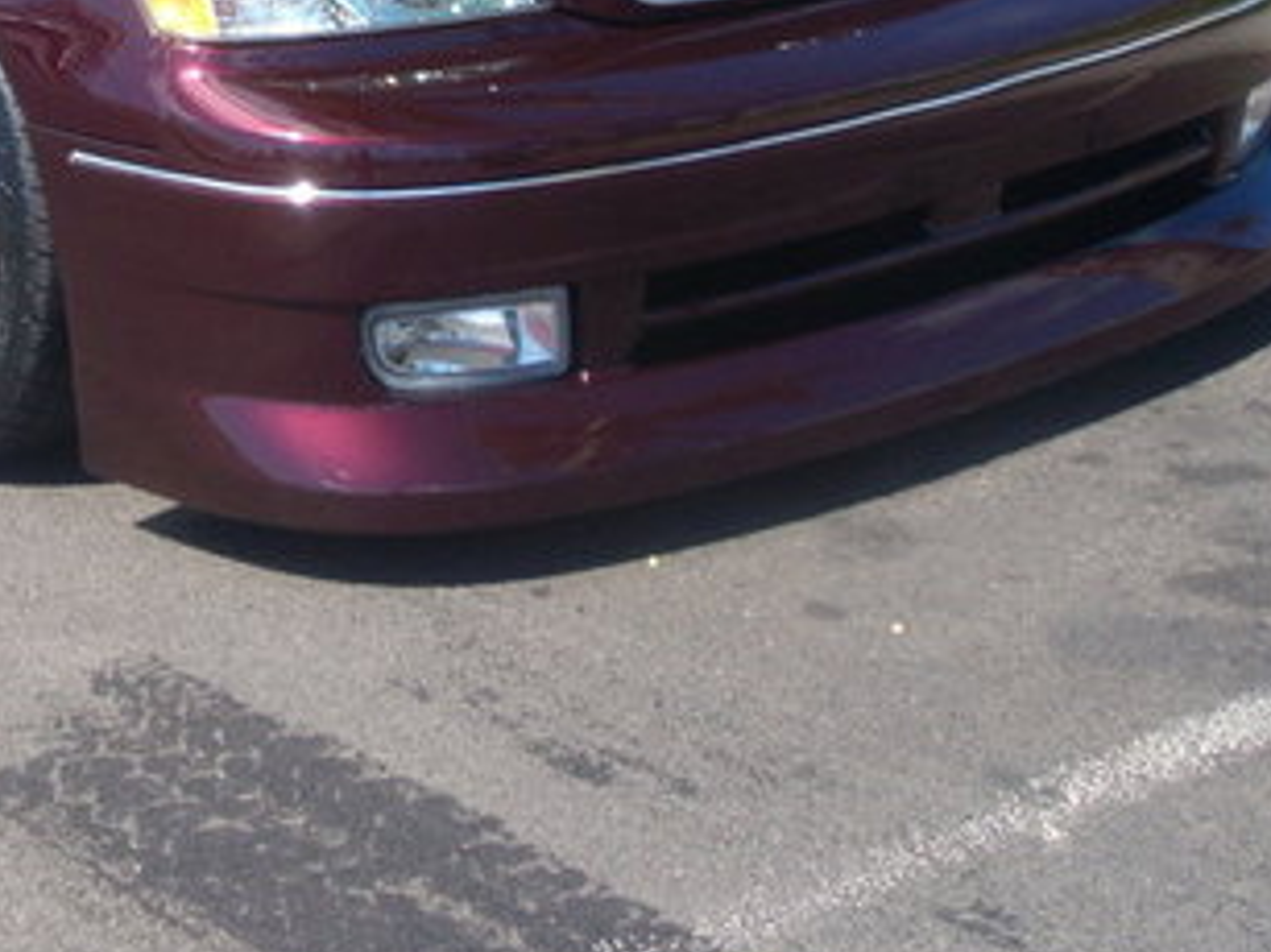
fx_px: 3670
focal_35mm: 100
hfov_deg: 19.2
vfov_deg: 14.5
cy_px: -17
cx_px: 54
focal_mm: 8
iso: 64
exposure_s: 1/196
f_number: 5.9
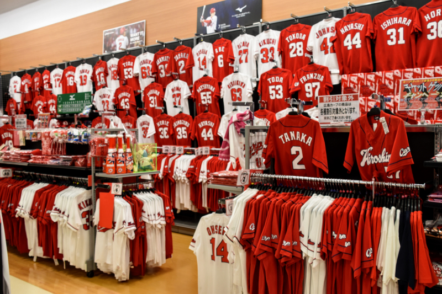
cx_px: 221
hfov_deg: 57.2
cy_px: 147
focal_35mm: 33
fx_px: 405
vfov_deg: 40.0
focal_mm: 22
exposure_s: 1/80
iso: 400
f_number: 4.5
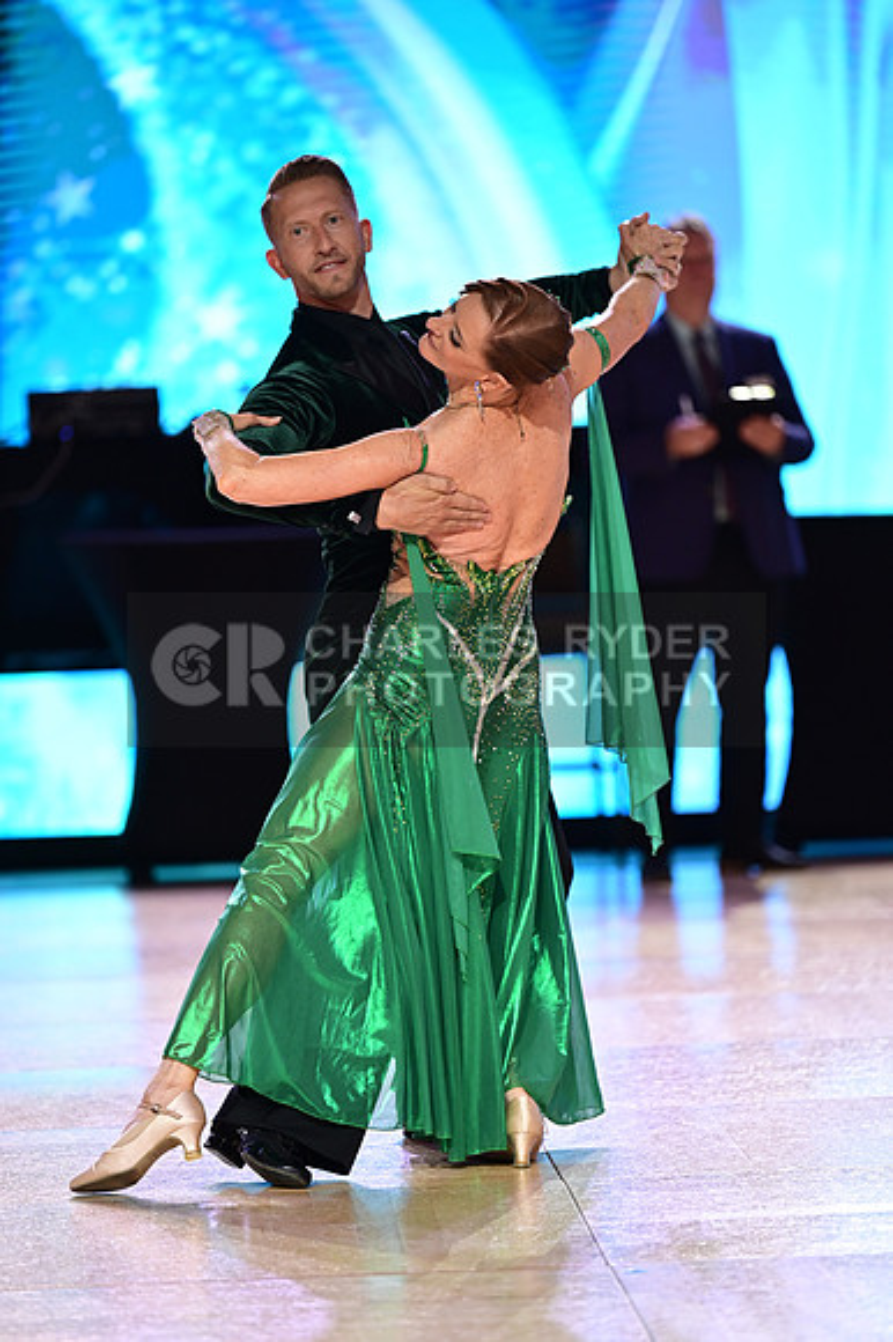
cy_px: 671
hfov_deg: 8.3
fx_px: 6146
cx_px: 446
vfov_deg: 12.5
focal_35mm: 165
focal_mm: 165
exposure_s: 1/500
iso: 1600
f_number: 2.8
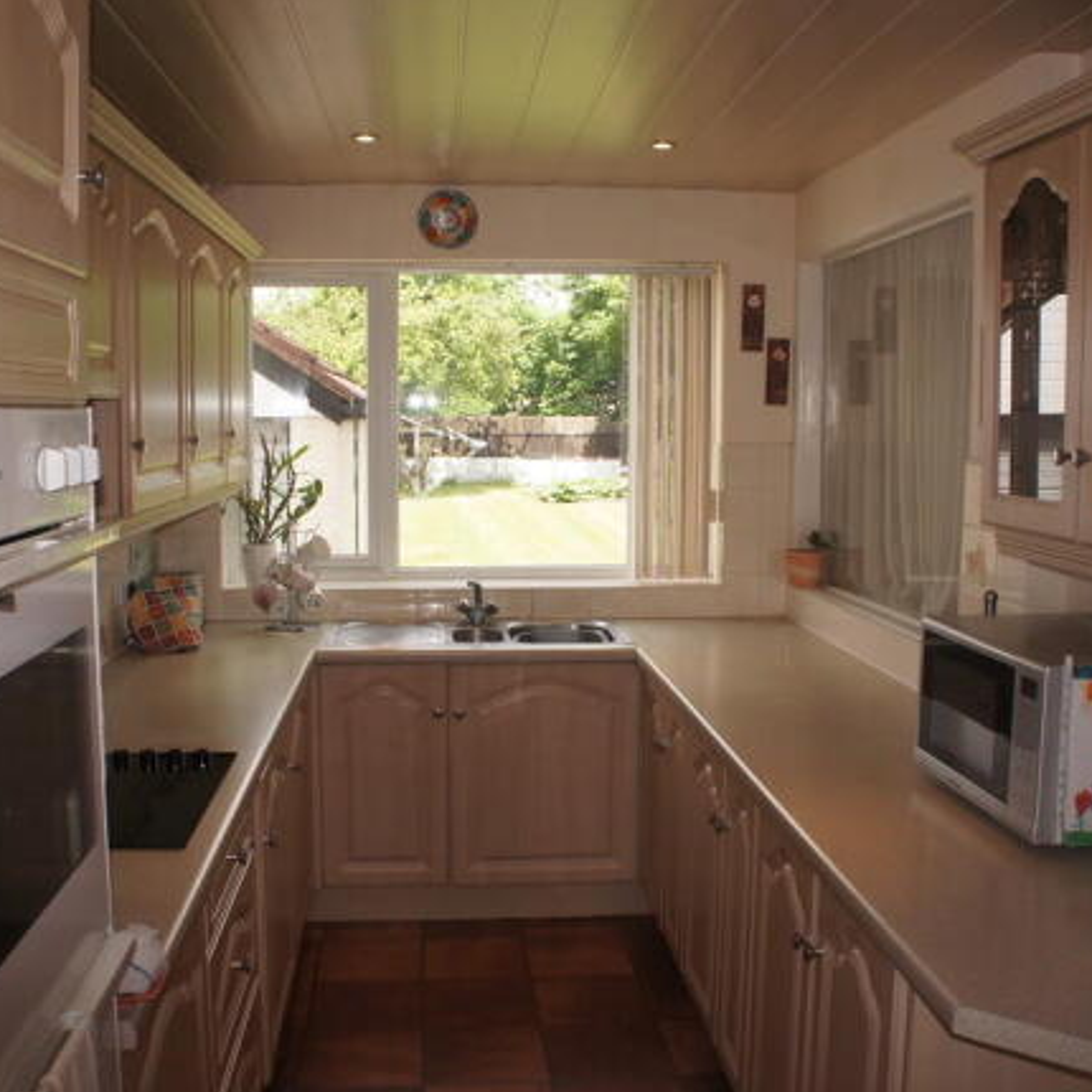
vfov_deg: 47.2
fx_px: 1249
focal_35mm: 35
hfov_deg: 47.2
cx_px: 531
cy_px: 549
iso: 200
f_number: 8
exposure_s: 1/100
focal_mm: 18
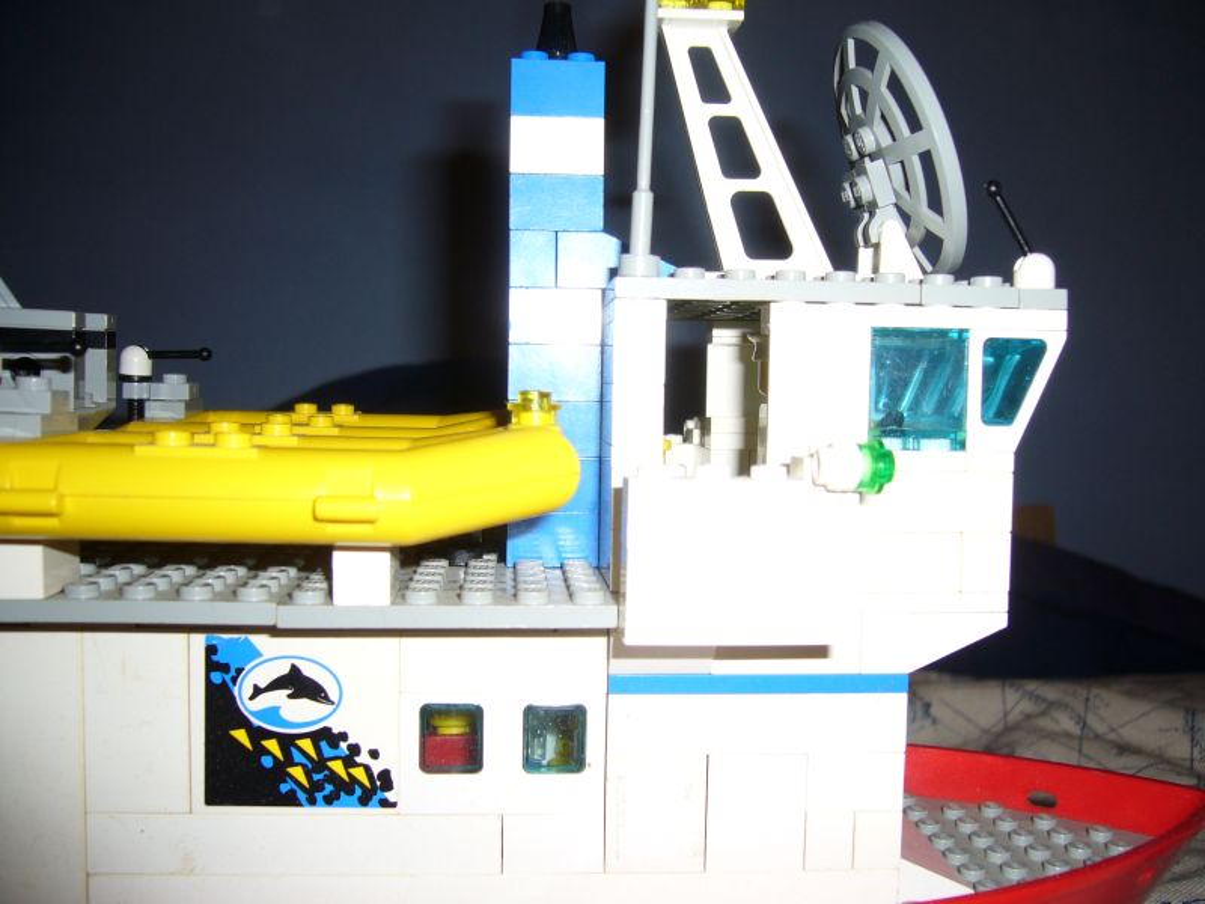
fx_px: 1218
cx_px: 602
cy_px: 452
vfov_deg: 40.7
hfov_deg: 52.6
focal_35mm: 35
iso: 80
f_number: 2.8
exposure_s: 1/60
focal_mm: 5.8
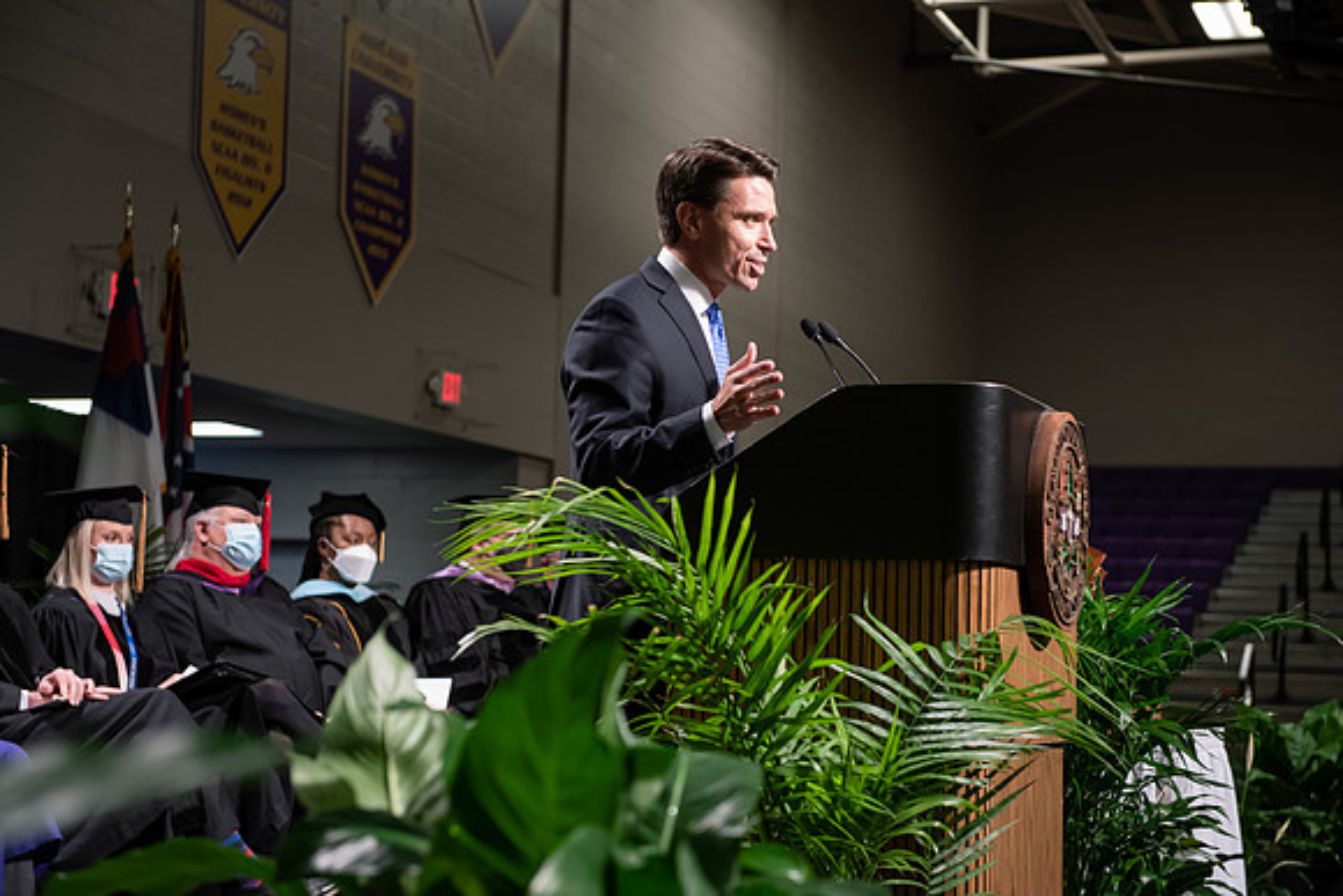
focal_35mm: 70
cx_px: 672
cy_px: 448
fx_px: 2612
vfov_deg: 19.5
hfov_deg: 28.8
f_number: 4
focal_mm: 70
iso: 1250
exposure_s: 1/200
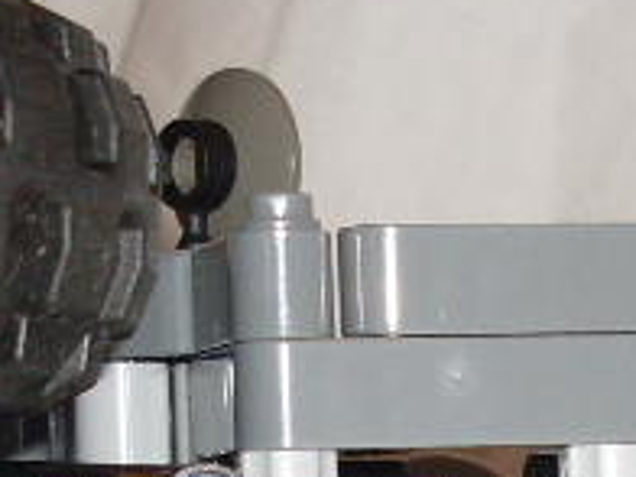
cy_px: 1045
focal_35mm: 199
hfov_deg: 9.9
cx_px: 565
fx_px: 3656
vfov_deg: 7.1
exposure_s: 1/45
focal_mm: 6.3
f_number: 2.8
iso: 100
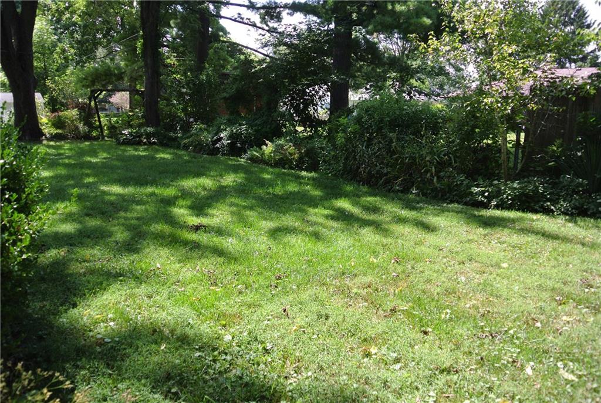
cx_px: 300
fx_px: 452
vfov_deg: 48.1
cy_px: 202
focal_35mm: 27
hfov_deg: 67.3
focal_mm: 10
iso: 100
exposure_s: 1/250
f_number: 4
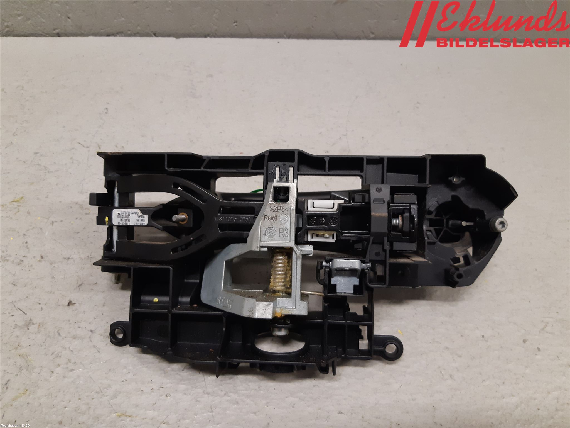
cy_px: 214
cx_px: 285
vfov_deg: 53.1
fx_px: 428
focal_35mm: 26
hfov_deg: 67.3
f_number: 1.7
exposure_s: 1/50
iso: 160
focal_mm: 3.93
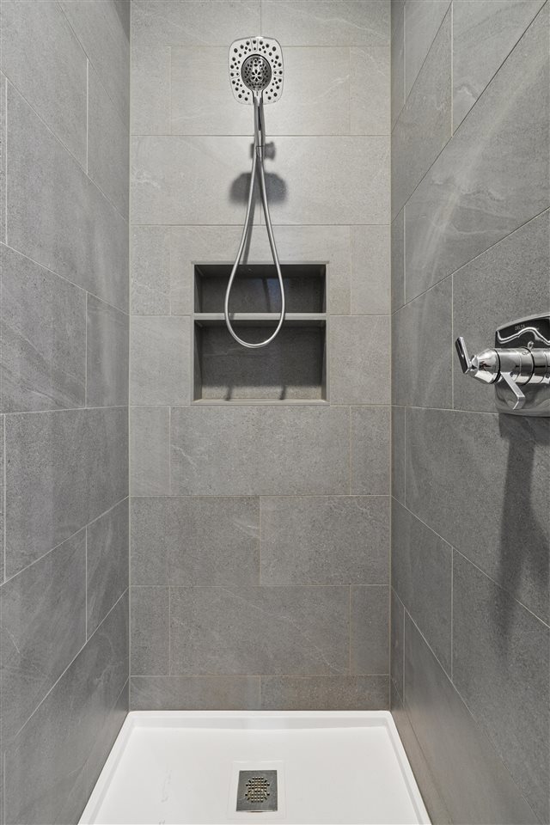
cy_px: 412
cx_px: 275
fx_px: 367
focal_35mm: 16
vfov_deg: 96.7
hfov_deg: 73.7
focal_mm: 16
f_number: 10
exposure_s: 1/1.25
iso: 400
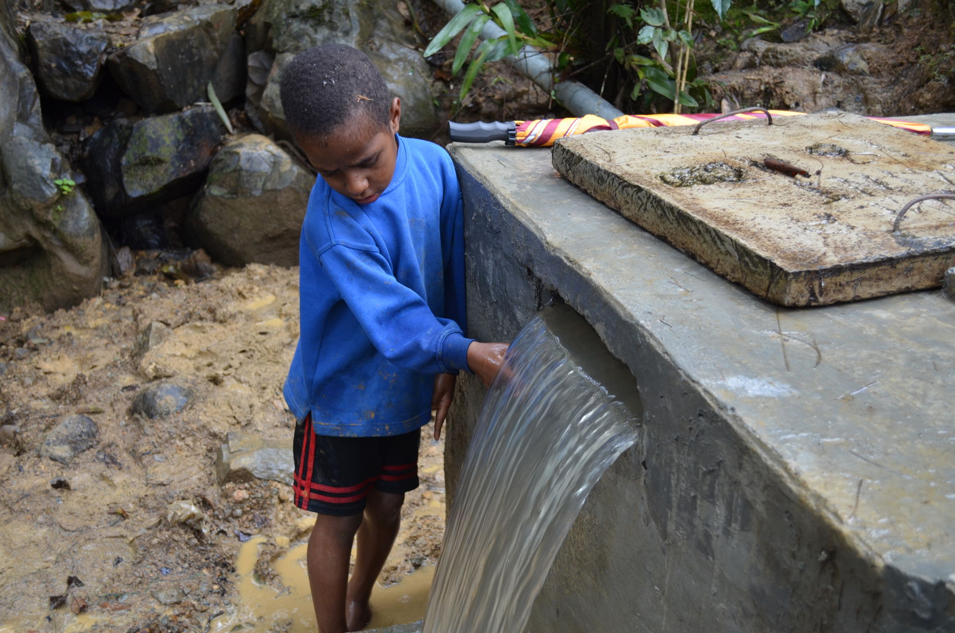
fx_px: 1112
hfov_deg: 46.5
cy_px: 316
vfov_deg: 31.8
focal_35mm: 42
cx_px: 478
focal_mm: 28
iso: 400
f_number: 5
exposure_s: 1/100
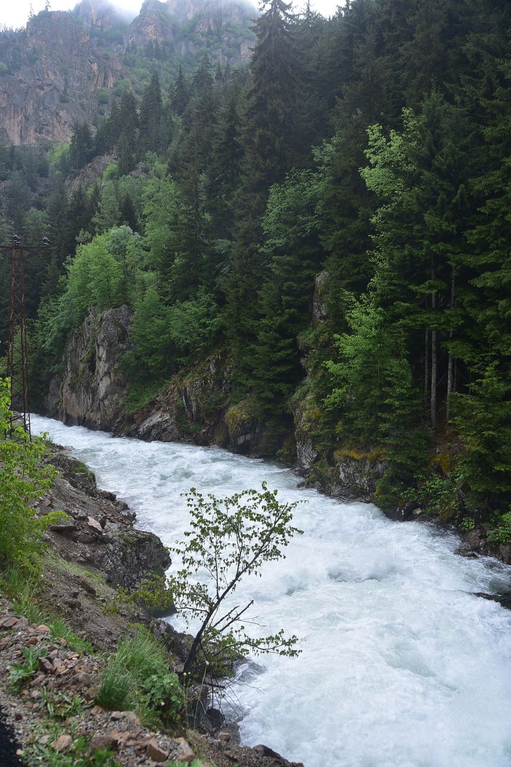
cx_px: 256
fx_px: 660
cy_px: 384
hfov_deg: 42.3
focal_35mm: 31
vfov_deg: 60.3
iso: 160
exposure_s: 1/125
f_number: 6.3
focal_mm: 31
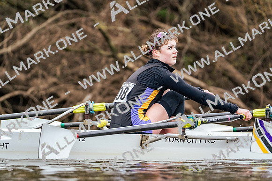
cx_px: 136
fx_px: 3446
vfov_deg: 3.0
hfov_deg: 4.5
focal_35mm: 456
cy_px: 90
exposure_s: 1/2000
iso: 5000
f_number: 6.3
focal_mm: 456
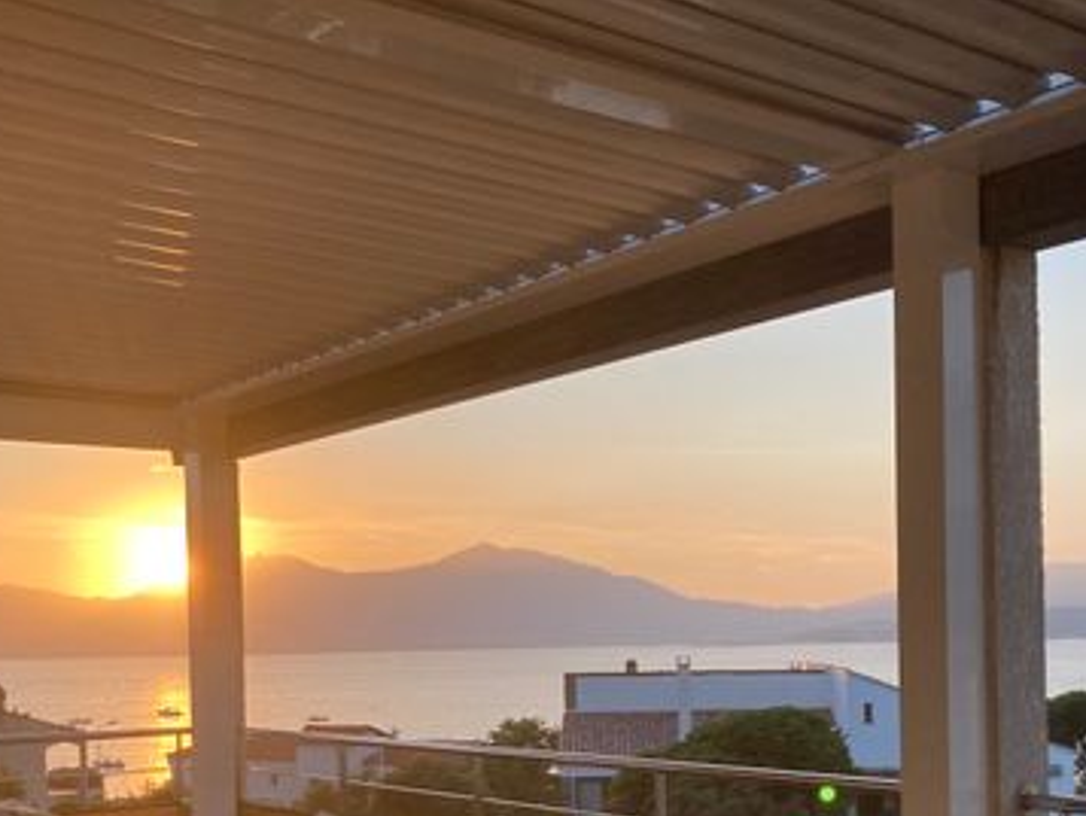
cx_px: 526
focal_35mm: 47
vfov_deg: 30.0
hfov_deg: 40.4
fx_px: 1475
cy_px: 676
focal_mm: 3.99
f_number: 1.8
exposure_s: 1/539
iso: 20
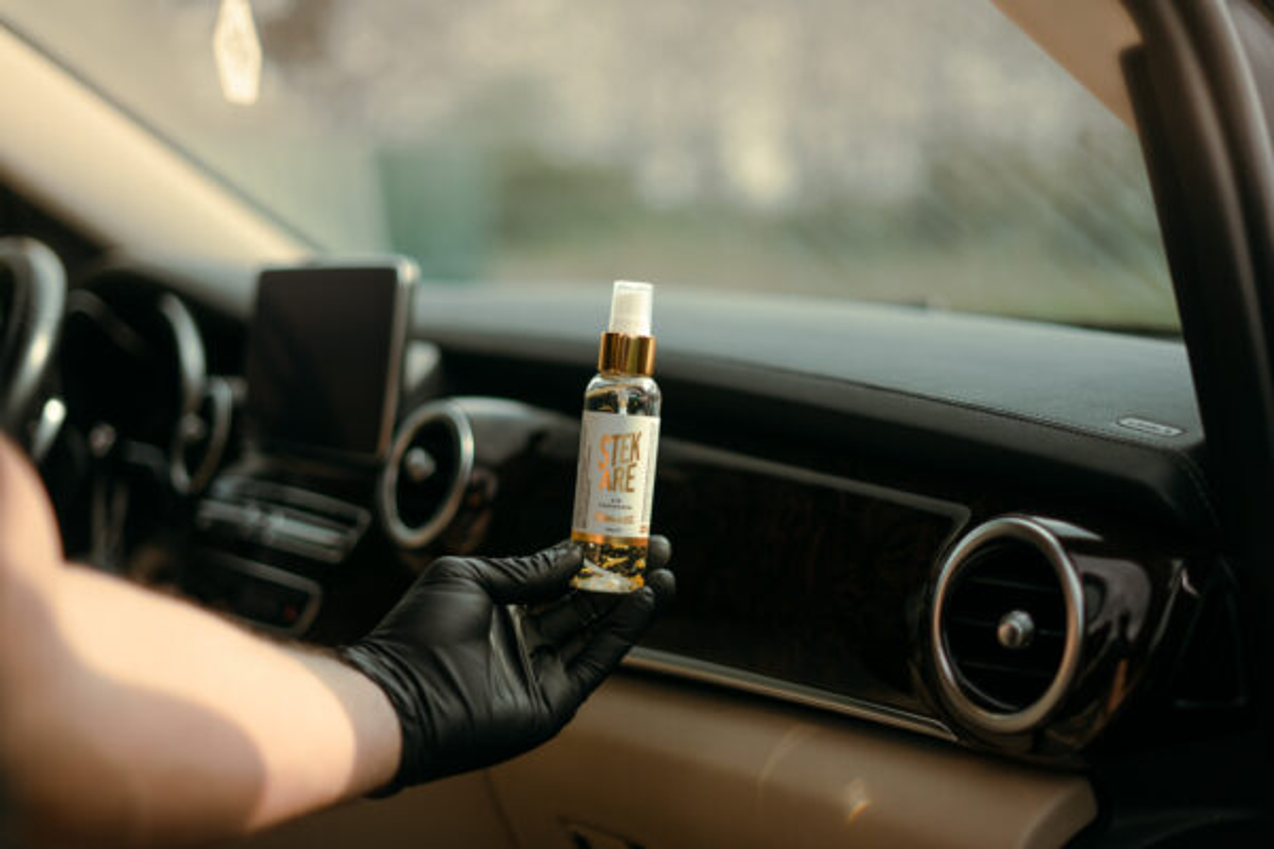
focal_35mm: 50
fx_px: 1769
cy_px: 424
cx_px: 637
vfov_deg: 27.0
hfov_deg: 39.6
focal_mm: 50
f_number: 1.8
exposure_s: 1/400
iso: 50
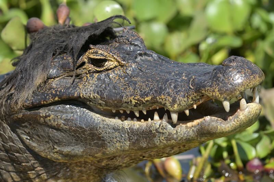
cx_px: 137
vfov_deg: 3.0
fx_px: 3420
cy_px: 91
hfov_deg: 4.6
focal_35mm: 450
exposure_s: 1/1000
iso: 200
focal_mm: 300
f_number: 5.6
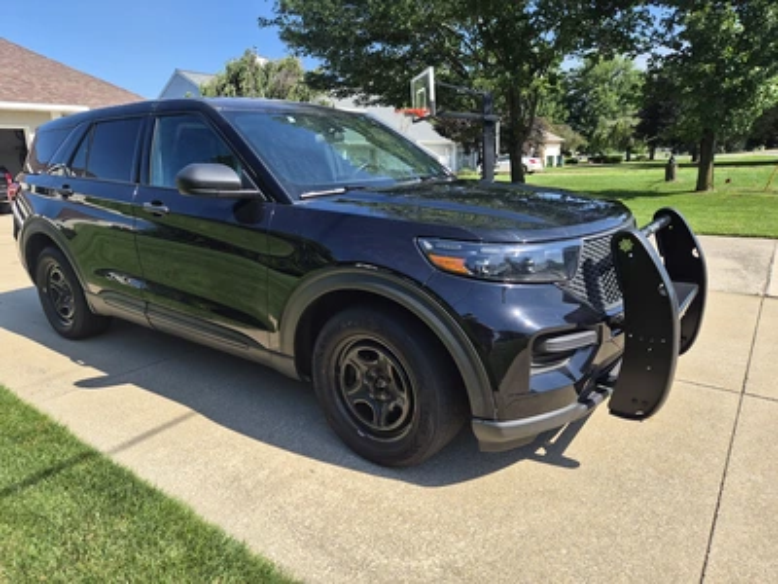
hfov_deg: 73.9
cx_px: 389
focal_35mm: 23
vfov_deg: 58.9
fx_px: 517
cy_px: 292
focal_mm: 5.4
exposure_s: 1/2824
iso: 80
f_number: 1.8
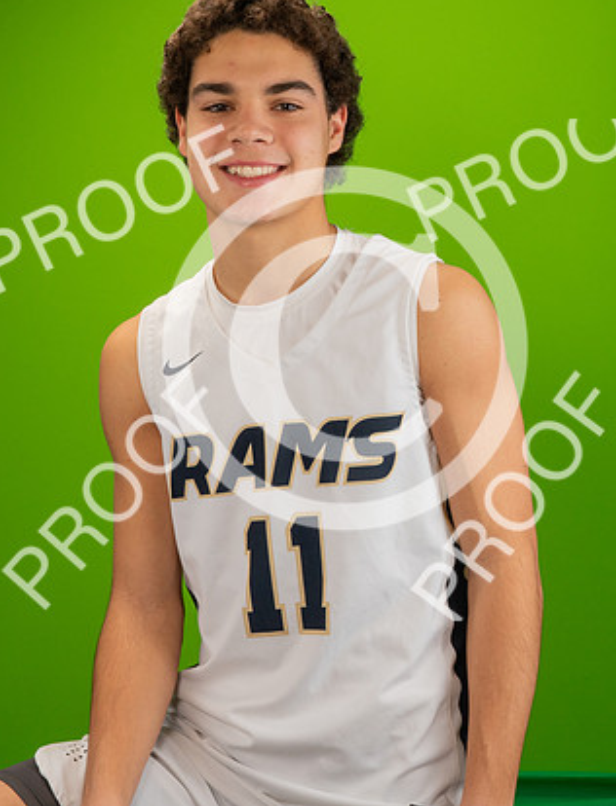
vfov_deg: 25.8
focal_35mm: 75
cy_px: 307
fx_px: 1760
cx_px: 383
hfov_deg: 19.8
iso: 800
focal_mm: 42
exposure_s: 1/60
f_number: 20
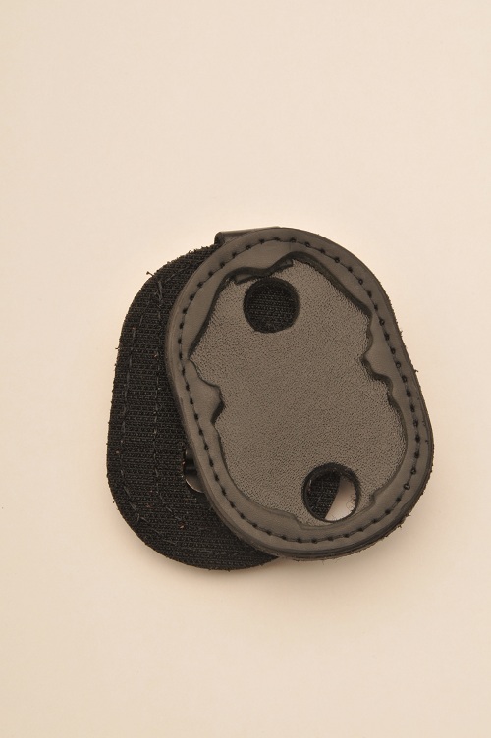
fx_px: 2613
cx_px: 246
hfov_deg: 10.7
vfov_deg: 16.1
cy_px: 369
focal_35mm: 128
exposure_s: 1/100
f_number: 22
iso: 200
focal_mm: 85
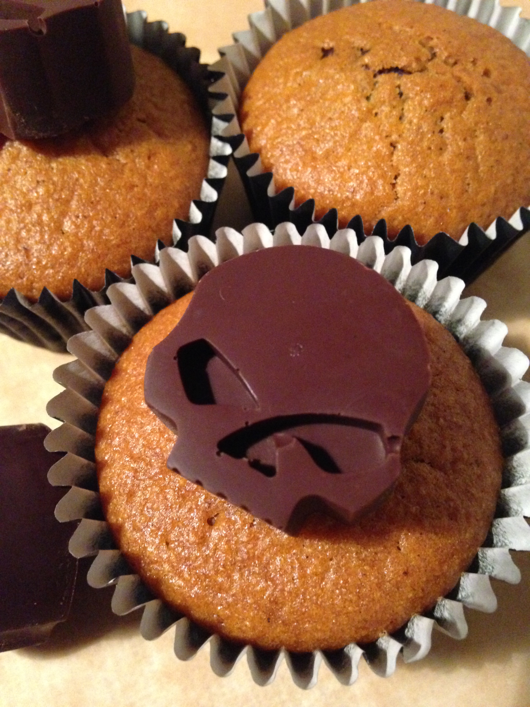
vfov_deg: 55.4
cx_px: 265
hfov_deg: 42.9
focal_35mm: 33
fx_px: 674
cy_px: 354
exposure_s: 1/15
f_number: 2.4
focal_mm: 4.12
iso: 800
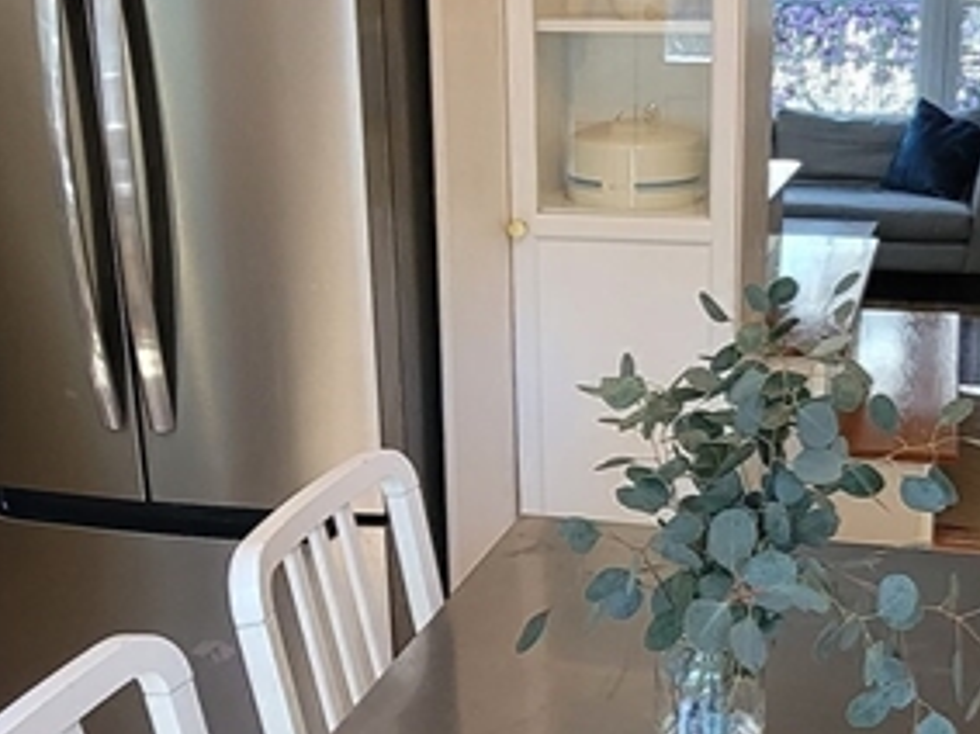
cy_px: 443
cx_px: 630
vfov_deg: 30.8
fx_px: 1330
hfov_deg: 40.1
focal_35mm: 47
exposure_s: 1/60
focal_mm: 2.2
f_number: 2.2
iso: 160
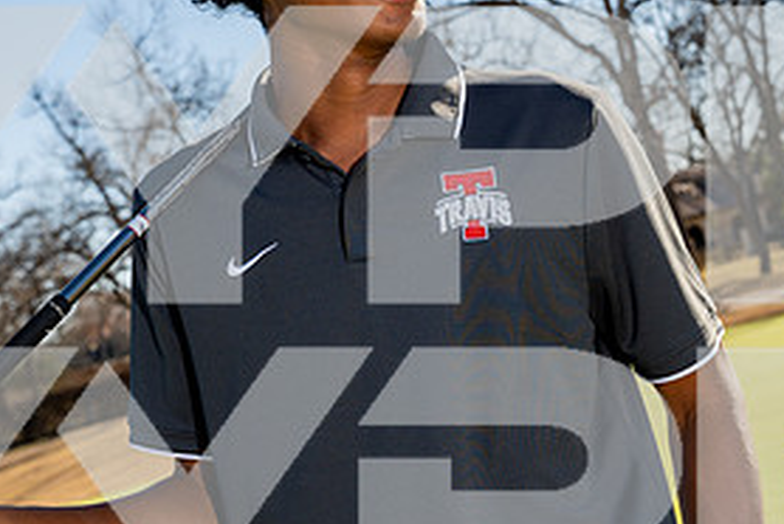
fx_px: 2180
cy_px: 156
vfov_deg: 13.7
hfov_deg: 20.4
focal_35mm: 100
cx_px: 313
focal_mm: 48
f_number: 5.6
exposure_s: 1/250
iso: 100
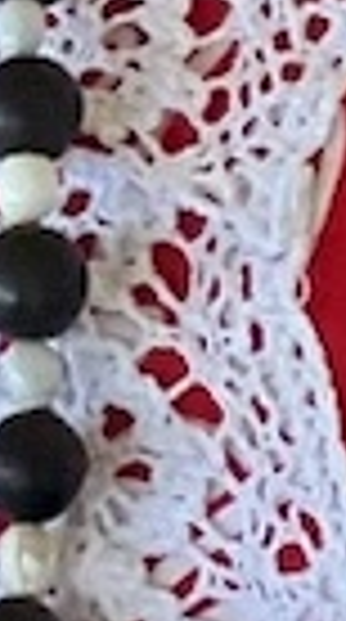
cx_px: -714
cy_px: -819
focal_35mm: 610
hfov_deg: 2.0
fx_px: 10011
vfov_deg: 3.5
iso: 250
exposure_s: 1/94
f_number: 2.8
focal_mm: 9
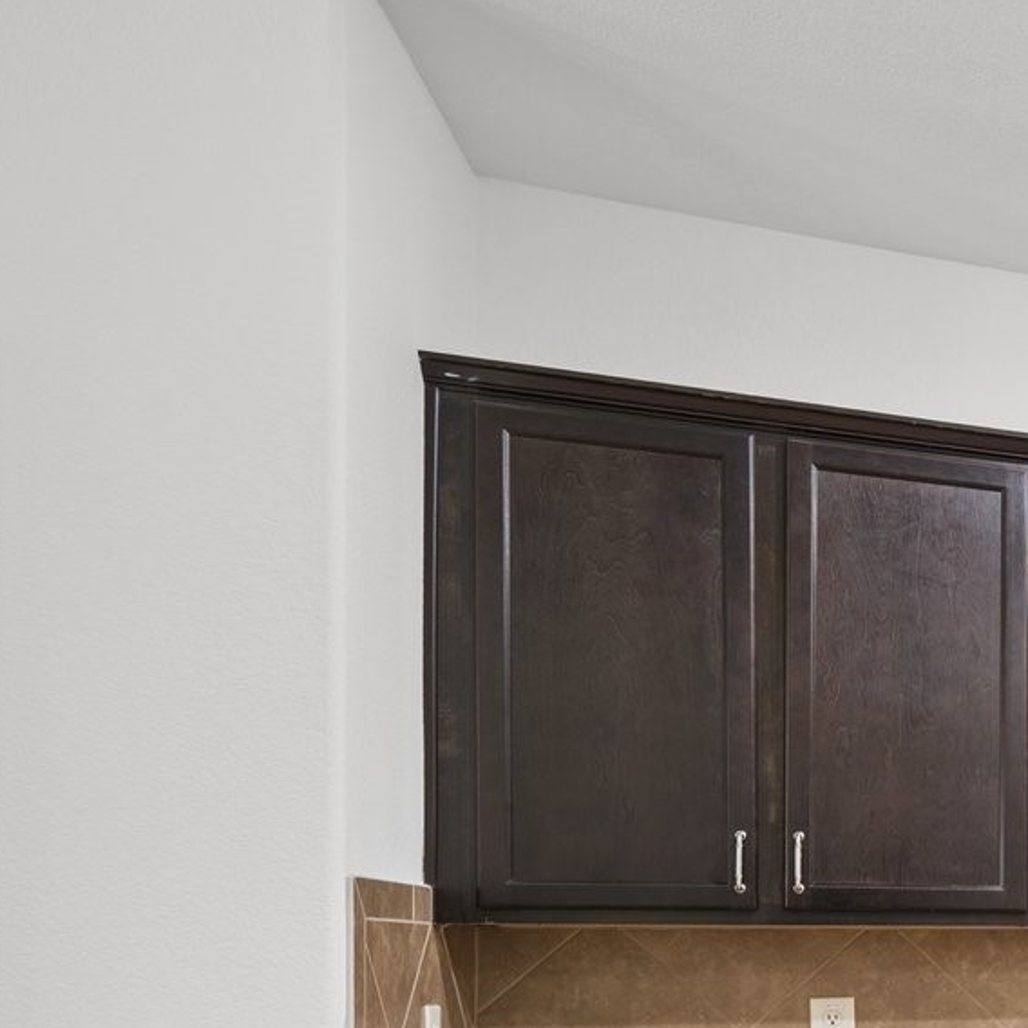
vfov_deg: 33.3
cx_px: 1696
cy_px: 971
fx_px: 1597
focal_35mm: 48
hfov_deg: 24.0
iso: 200
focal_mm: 15.5
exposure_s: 1/3.33
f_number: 8
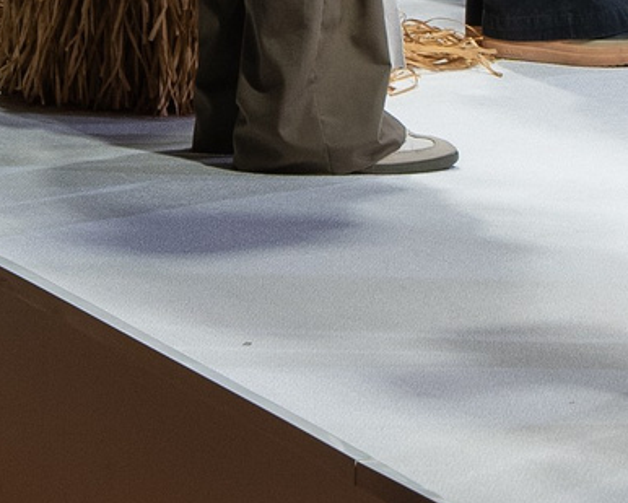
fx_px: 5949
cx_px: 667
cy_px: -578
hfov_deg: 6.0
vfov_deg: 4.7
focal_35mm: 320
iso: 200
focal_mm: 33
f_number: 4.5
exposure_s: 1/60
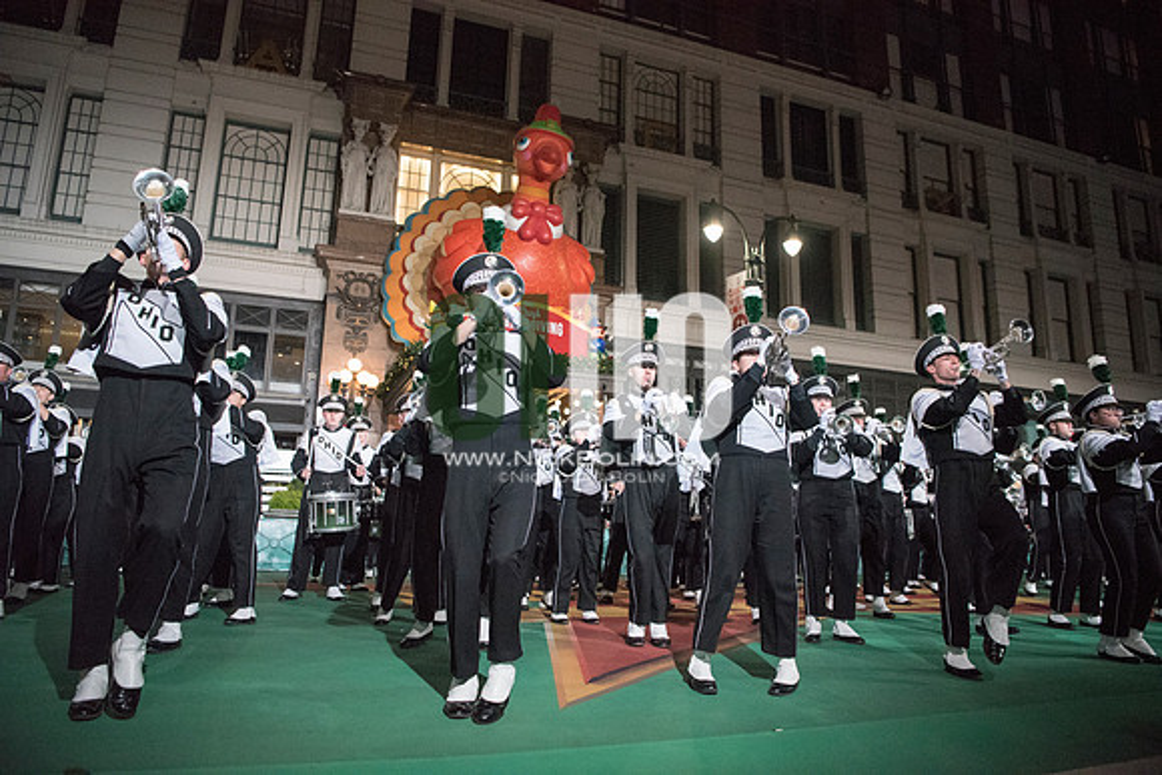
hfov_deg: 73.7
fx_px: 775
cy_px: 388
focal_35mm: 24
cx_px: 581
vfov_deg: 53.2
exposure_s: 1/3200
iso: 8000
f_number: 2.8
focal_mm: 24
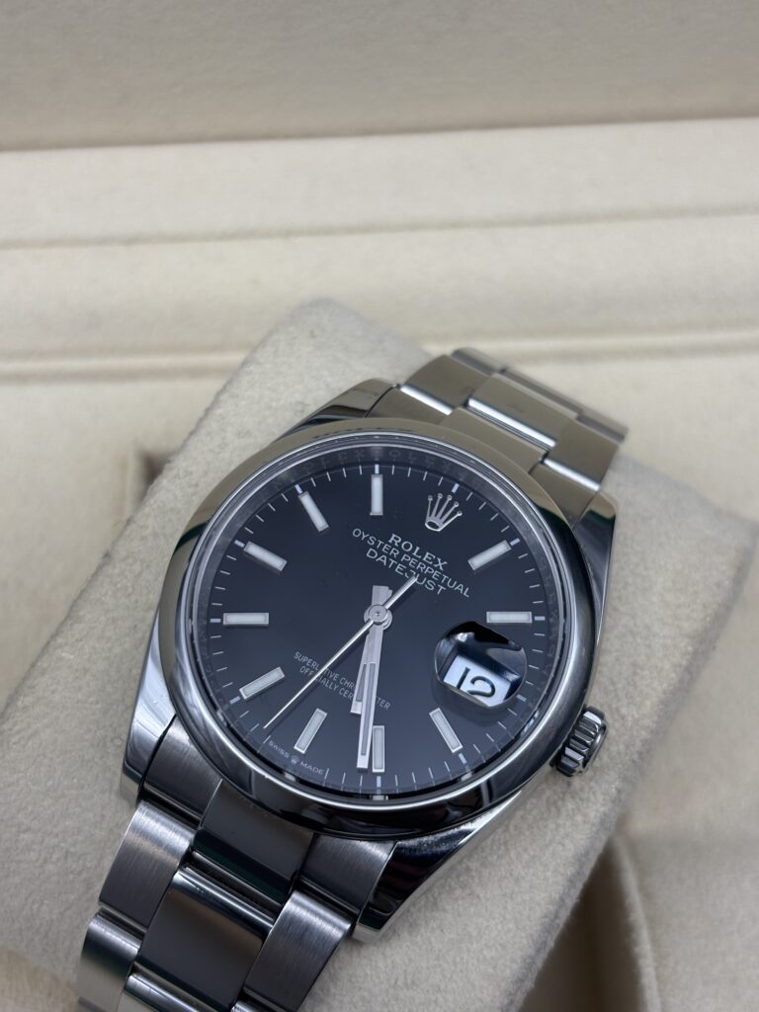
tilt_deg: -51.7
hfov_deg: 28.0
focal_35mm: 52
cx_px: 380
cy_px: 506
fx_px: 1520
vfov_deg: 36.8
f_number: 1.6
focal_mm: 5.96
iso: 32
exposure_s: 1/100
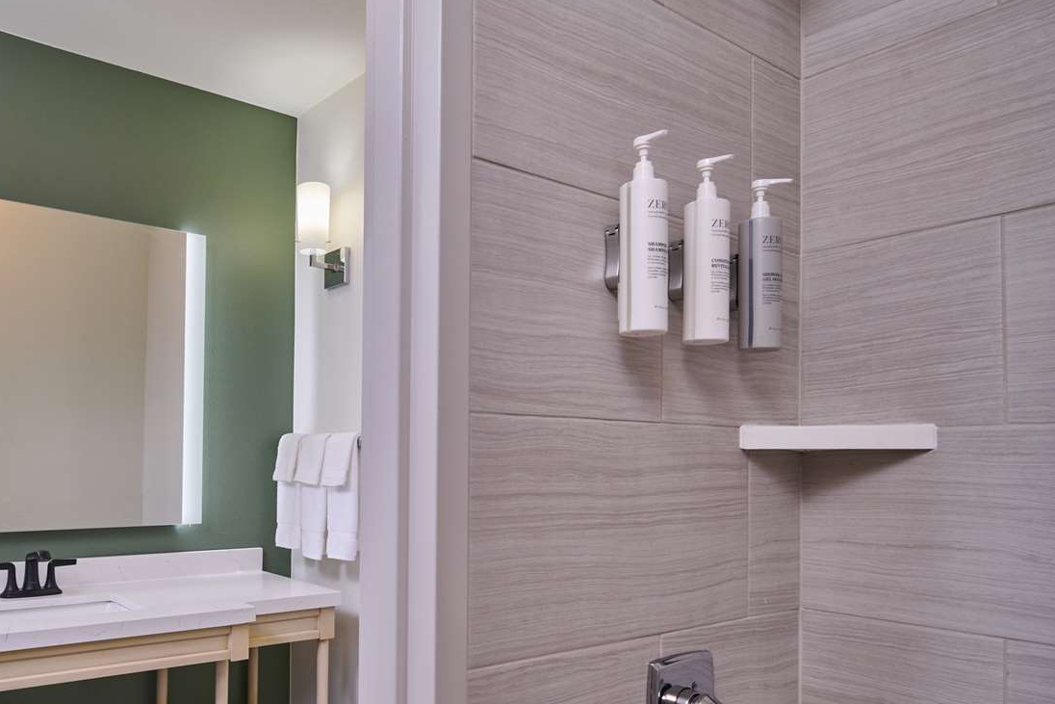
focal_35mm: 26
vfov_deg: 48.7
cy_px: 469
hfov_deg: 67.2
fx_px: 762
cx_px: 339
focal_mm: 19
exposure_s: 1/25
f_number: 9
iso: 160
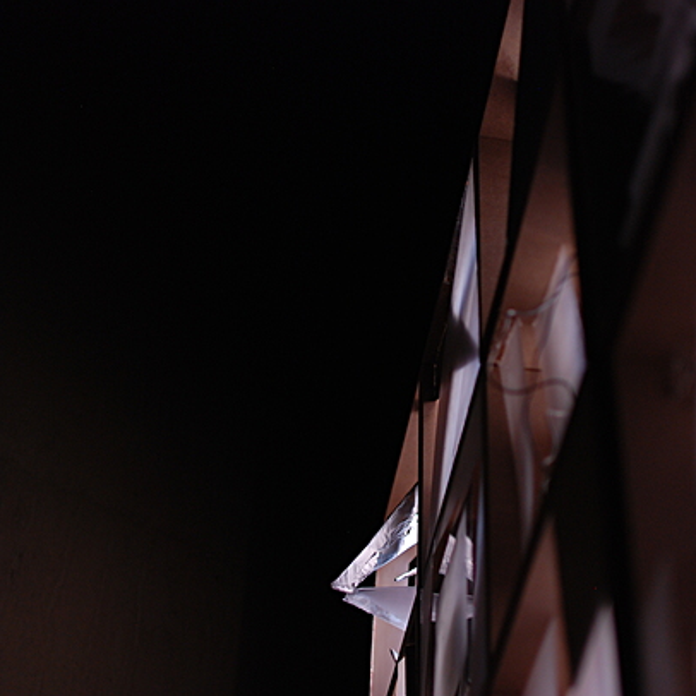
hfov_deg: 25.4
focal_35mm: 68
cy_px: 346
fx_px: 1539
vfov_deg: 25.5
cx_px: 428
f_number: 1.8
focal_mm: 35
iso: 200
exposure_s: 1/1250
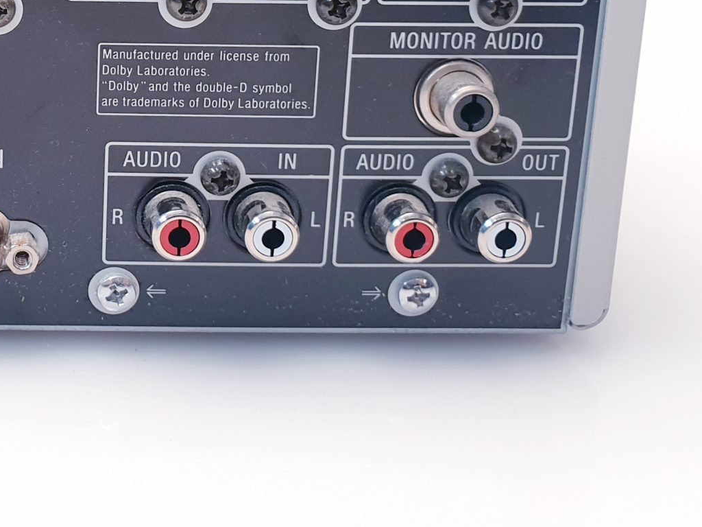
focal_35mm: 65
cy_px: -64
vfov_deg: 21.4
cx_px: -51
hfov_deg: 27.5
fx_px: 1318
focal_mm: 4.3
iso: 125
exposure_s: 1/50
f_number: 2.4
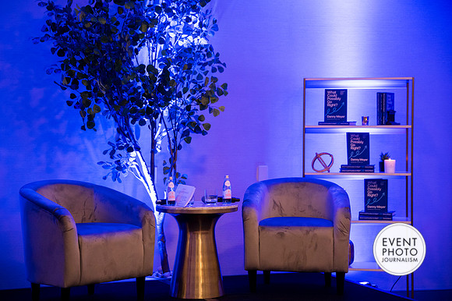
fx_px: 1029
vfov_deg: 16.6
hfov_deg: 24.8
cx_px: 226
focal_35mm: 82
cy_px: 150
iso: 4000
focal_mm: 82
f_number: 4
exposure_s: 1/200
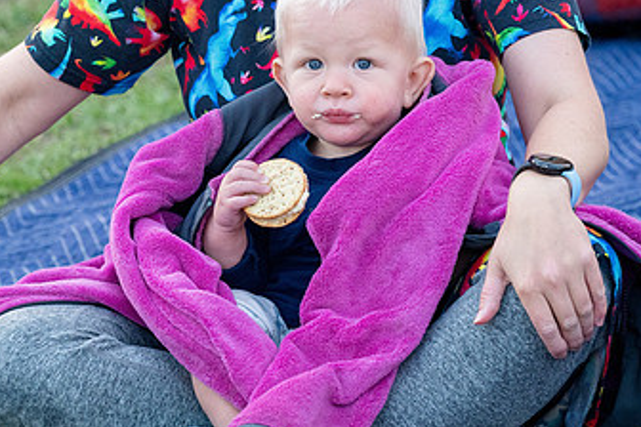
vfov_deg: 6.6
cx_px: 332
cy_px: 136
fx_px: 3685
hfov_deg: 9.9
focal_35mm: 207
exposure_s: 1/250
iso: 1600
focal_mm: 120
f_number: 4
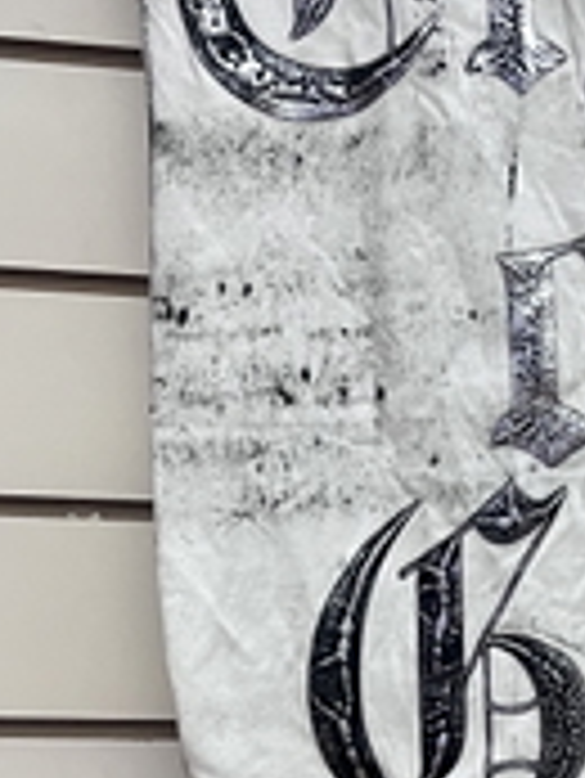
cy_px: 474
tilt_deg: -3.8
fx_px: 1800
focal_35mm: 80
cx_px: 675
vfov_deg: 24.3
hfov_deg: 17.7
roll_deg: -2.1
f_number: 1.6
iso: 400
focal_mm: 5.1
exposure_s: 1/50
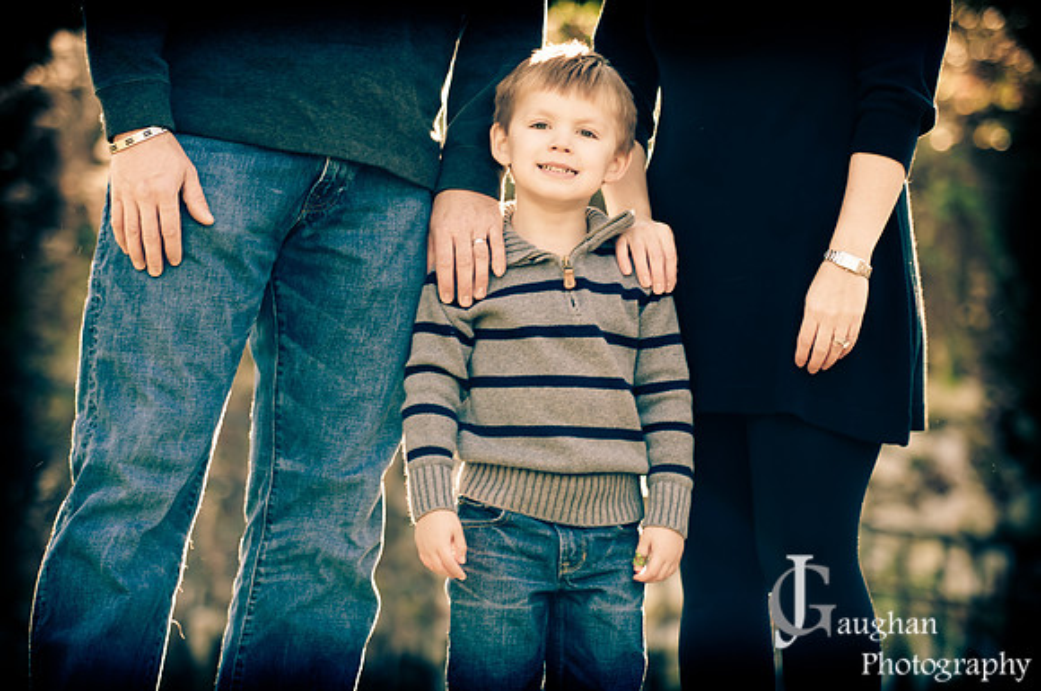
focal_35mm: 195
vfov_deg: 7.0
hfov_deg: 10.6
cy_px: 346
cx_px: 520
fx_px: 5631
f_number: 2.8
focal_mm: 130
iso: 200
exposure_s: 1/125
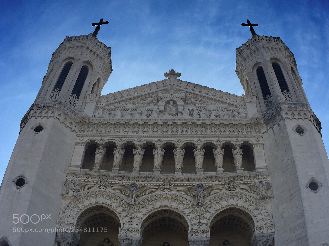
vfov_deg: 48.2
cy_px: 123
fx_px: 275
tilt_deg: +47.8
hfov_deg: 61.7
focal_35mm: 29
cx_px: 164
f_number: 2.2
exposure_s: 1/1319
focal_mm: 4.15
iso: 32
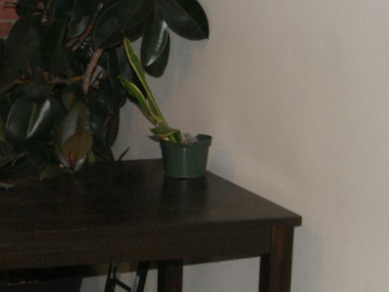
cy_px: 41
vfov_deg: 13.4
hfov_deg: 17.5
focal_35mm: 110
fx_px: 1236
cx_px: 4
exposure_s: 1/60
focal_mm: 24
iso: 400
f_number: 5.6
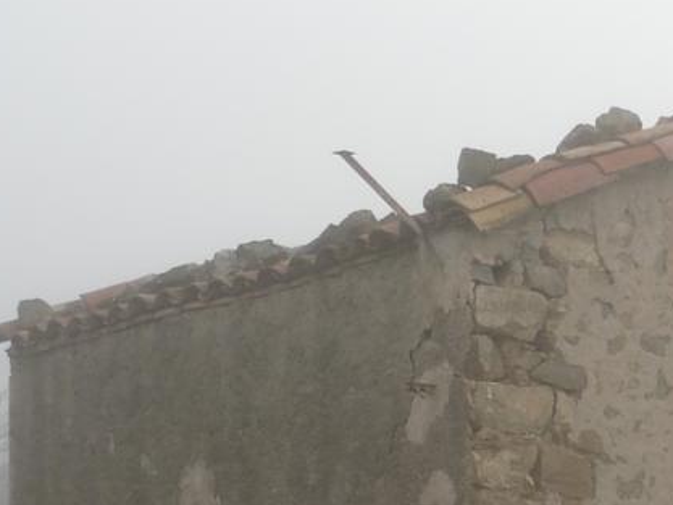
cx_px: 423
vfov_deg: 15.8
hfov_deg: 21.3
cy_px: 492
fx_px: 1789
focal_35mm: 92
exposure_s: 1/400
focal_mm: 4.3
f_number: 4
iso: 100
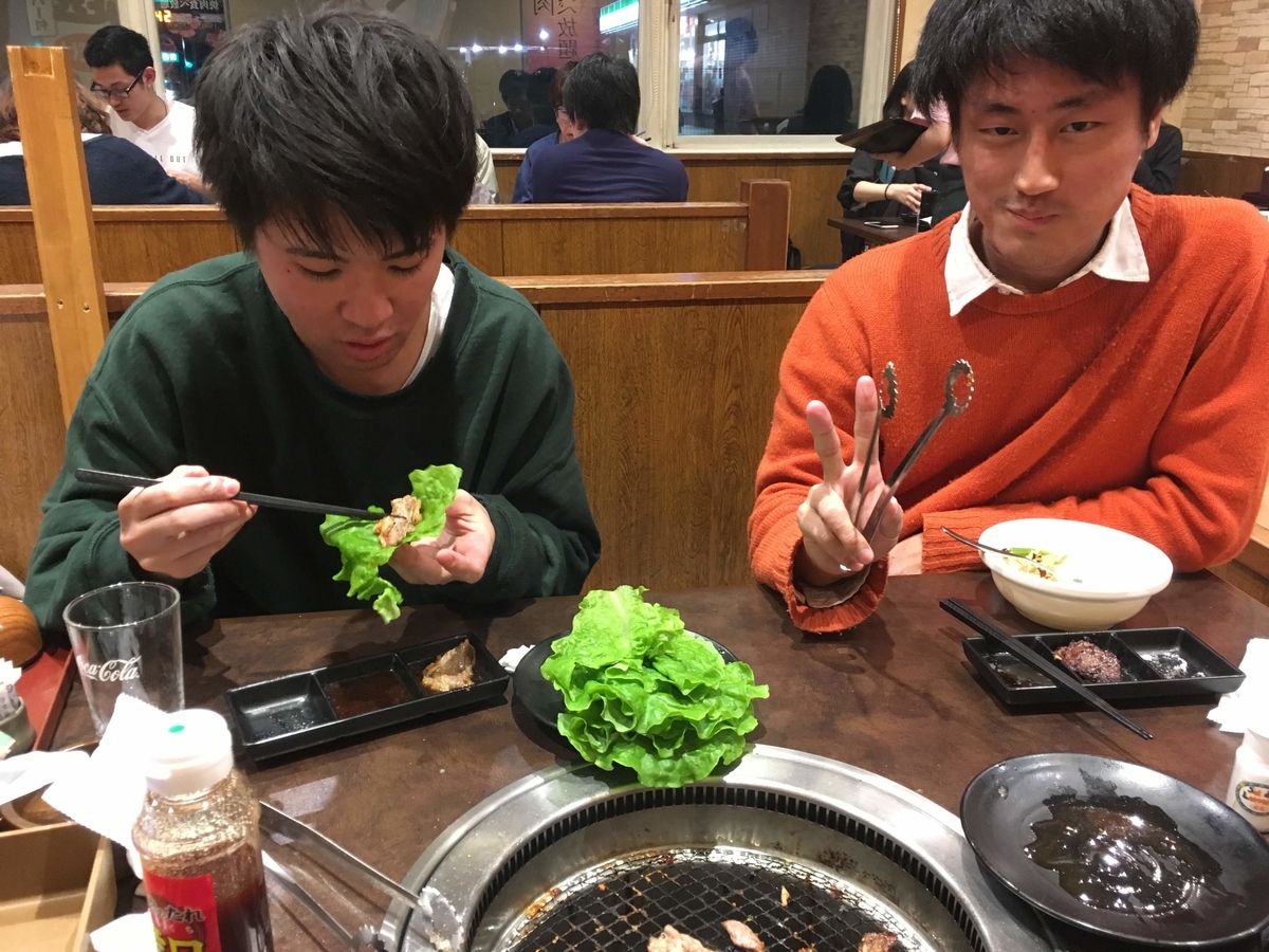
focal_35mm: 29
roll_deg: -0.5
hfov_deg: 61.7
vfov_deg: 48.2
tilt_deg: -19.6
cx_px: 634
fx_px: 1063
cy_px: 476
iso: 200
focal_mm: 4.15
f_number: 2.2
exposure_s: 1/24
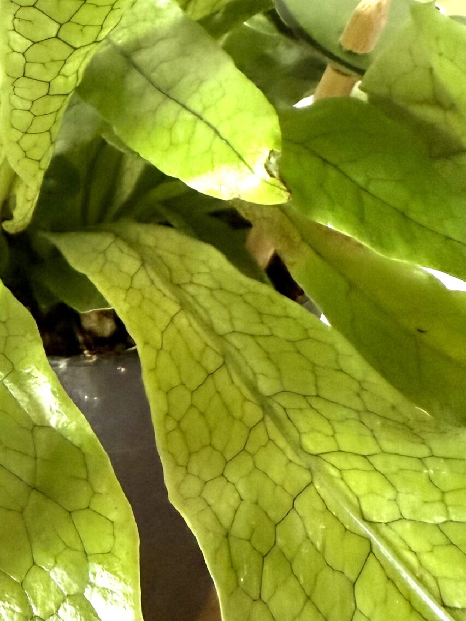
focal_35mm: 54
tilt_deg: -24.5
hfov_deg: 25.1
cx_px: -44
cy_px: 174
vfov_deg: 35.0
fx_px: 970
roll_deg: +2.2
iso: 320
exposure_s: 1/65
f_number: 2.2
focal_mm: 2.22
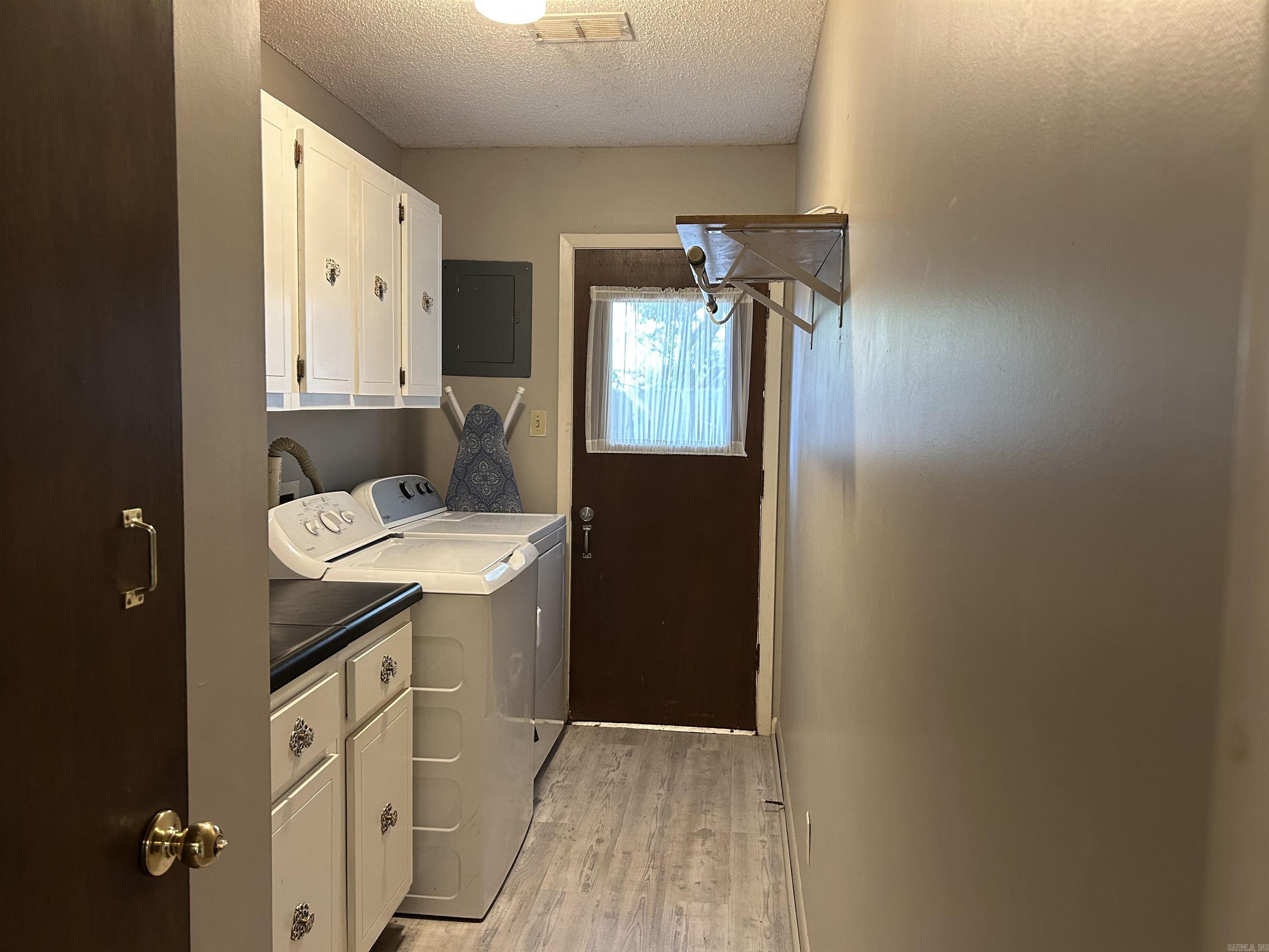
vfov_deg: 53.1
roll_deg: -1.6
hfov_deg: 67.3
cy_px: 476
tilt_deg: -3.5
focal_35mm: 26
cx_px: 634
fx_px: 953
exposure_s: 1/60
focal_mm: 5.7
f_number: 1.5
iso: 200
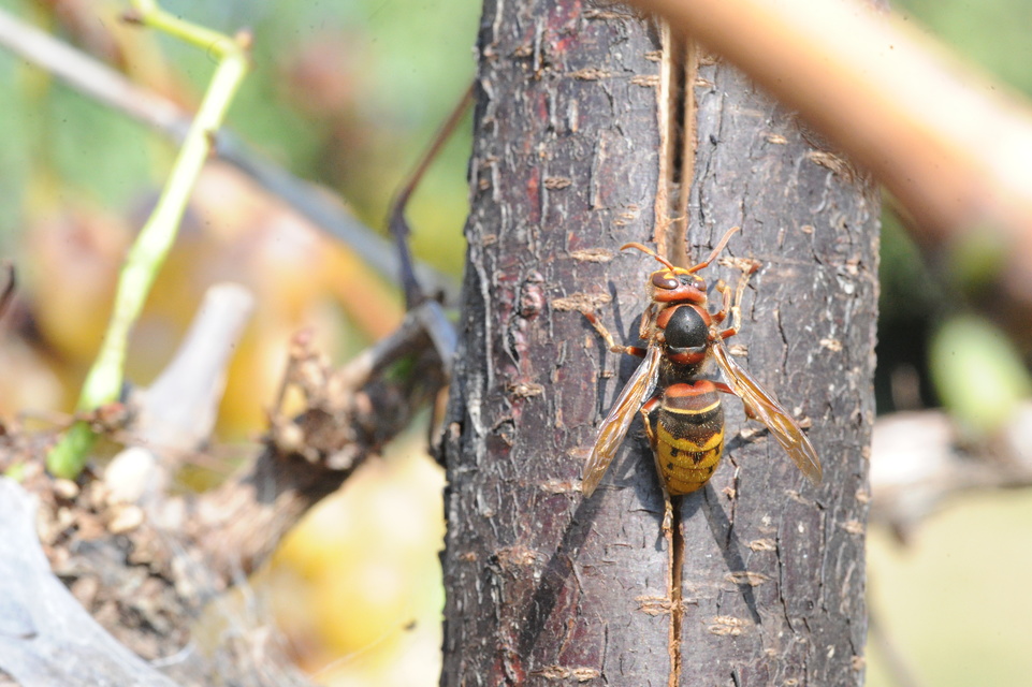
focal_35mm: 105
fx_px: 3009
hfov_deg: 19.5
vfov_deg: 13.0
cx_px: 516
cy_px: 344
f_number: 18
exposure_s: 1/1250
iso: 8000
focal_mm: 105
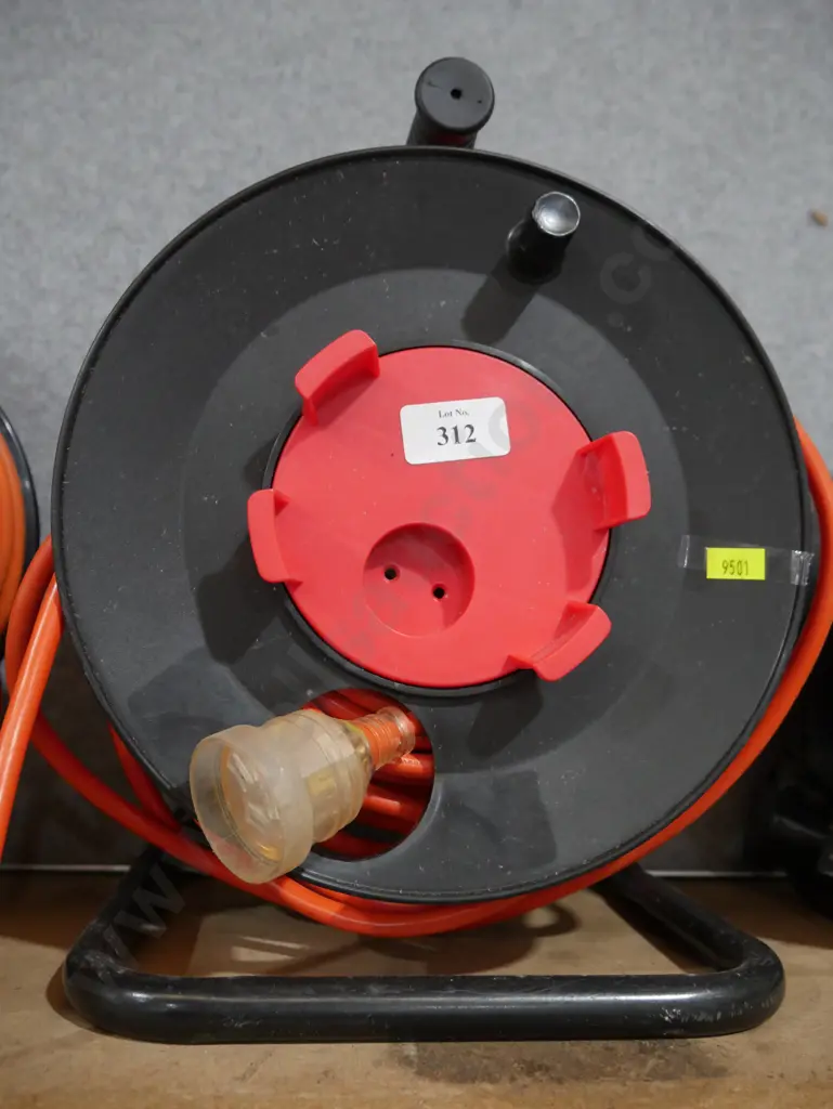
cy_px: 554
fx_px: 962
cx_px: 416
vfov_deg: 59.9
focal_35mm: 30
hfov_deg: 46.8
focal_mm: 15
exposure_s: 1/60
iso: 1250
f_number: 3.6
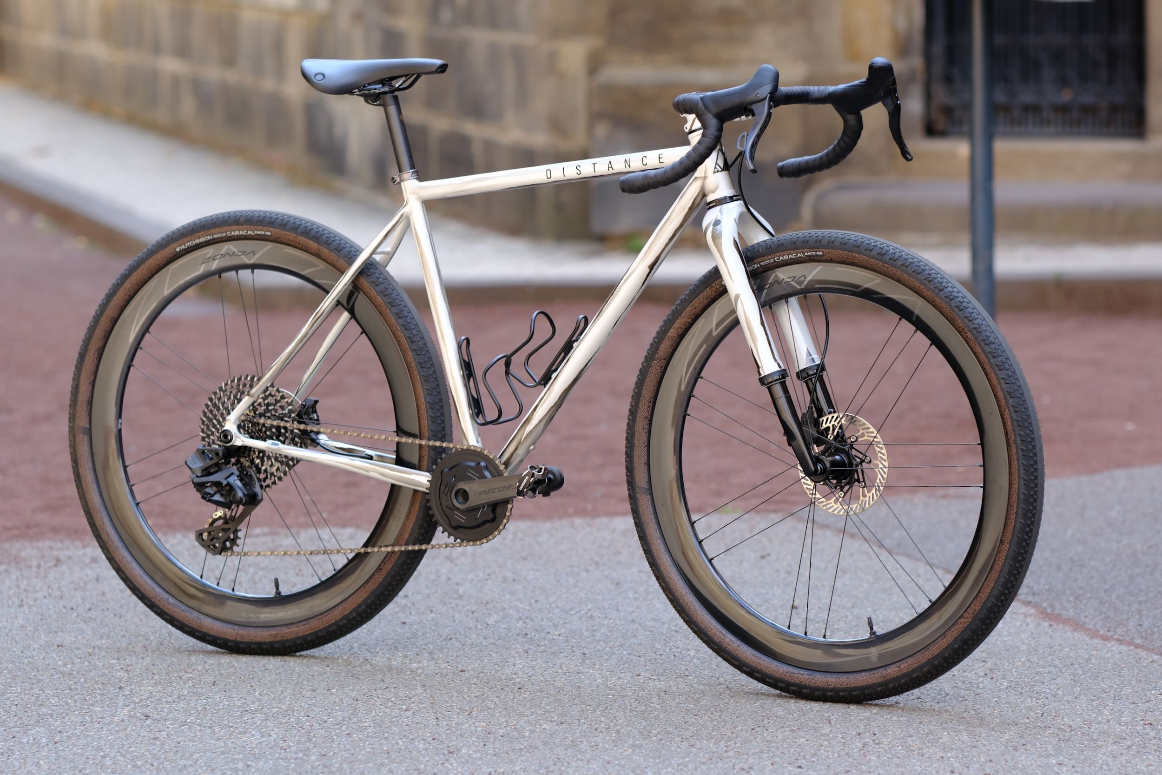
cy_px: 388
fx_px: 4357
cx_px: 581
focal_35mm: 135
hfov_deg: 15.2
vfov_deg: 10.2
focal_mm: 90
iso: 160
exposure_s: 1/180
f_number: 2.5
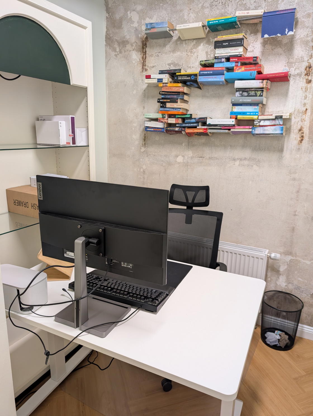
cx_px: 156
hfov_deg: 56.9
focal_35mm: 24
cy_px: 208
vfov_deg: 71.5
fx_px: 289
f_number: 1.68
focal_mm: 6.9
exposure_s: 1/25
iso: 296
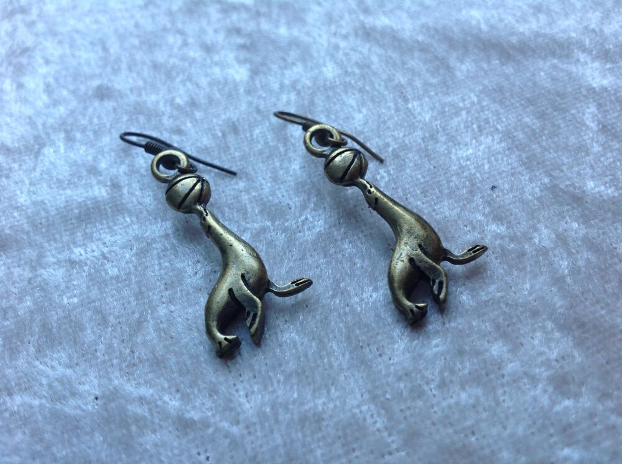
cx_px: 311
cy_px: 232
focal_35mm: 35
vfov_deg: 40.6
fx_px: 628
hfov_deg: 52.7
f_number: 2.4
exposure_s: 1/60
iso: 64
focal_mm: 4.28
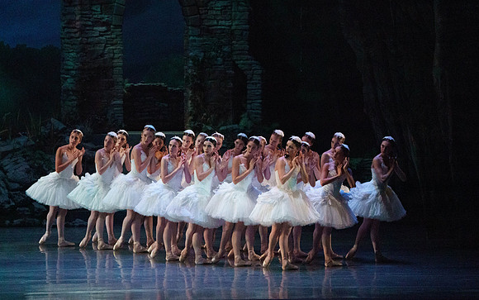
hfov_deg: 8.9
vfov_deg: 5.6
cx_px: 240
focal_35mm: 236
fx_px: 3077
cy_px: 154
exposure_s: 1/250
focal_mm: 226
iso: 8000
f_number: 5.6
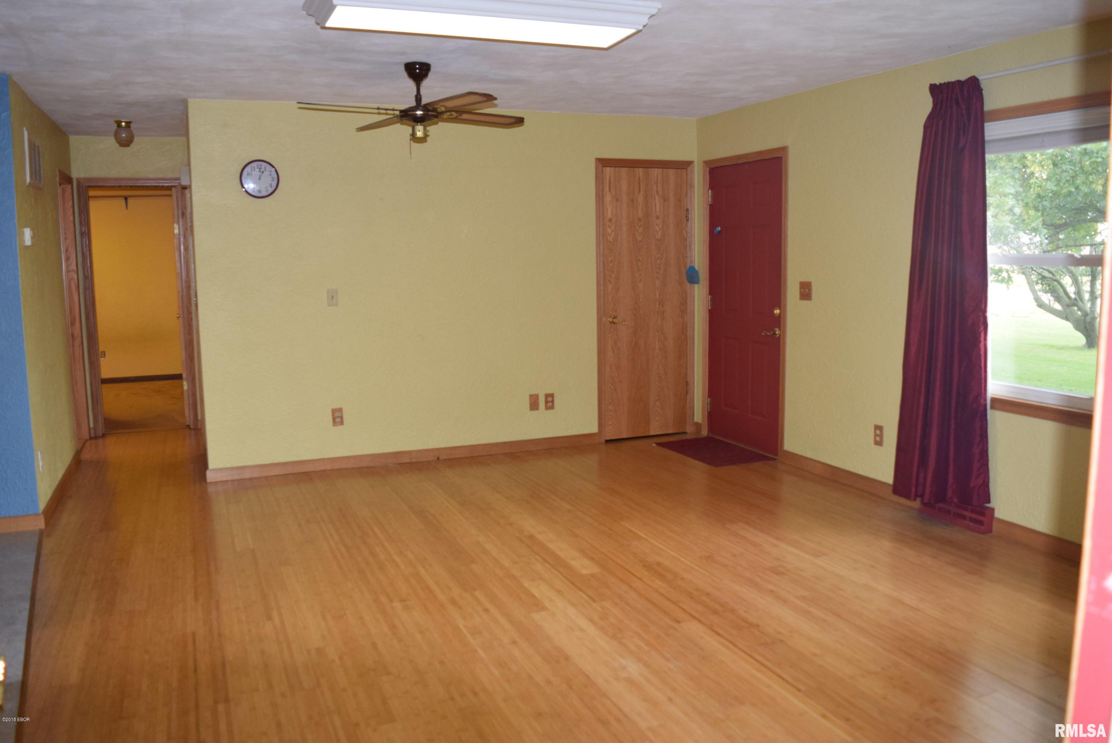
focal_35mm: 30
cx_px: 556
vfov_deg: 43.7
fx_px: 927
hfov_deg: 61.9
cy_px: 372
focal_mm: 20
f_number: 5
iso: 800
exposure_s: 1/100
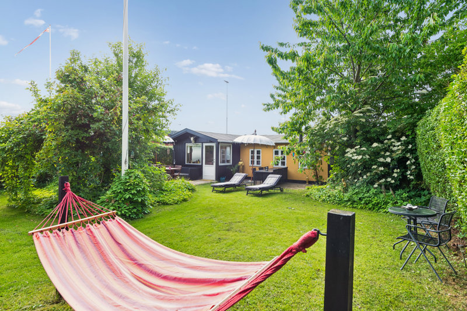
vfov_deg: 61.9
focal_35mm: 20
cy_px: 156
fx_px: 259
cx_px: 234
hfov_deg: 84.0
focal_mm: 20
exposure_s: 1/80
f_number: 10
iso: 200
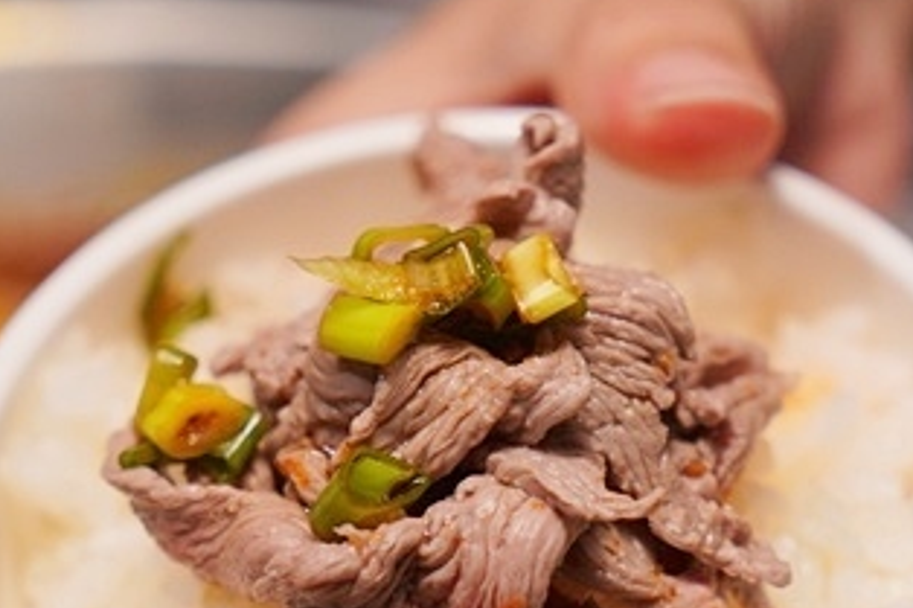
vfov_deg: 9.8
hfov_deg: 14.7
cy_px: 452
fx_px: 3549
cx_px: 506
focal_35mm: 140
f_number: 4
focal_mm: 55
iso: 1000
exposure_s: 1/80
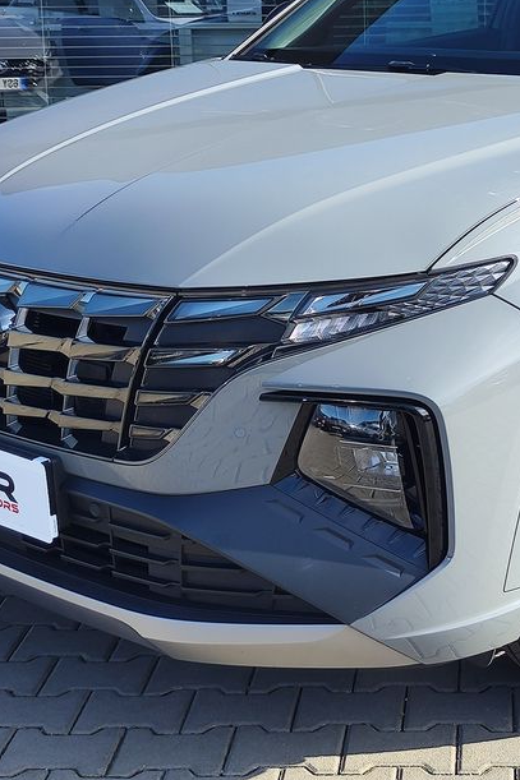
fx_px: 1019
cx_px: 497
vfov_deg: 41.6
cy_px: 296
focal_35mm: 47
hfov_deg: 27.3
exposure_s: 1/264
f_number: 1.69
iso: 50
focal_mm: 7.01
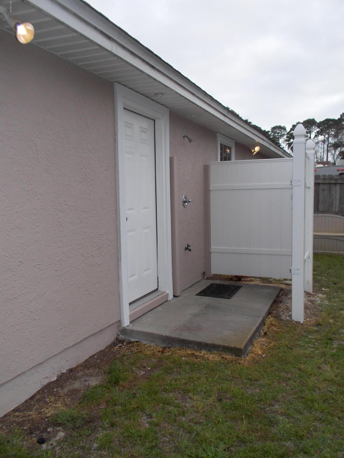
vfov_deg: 61.7
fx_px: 384
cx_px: 172
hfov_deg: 48.2
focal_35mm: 29
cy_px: 229
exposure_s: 1/320
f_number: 3.3
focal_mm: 4.1
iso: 80
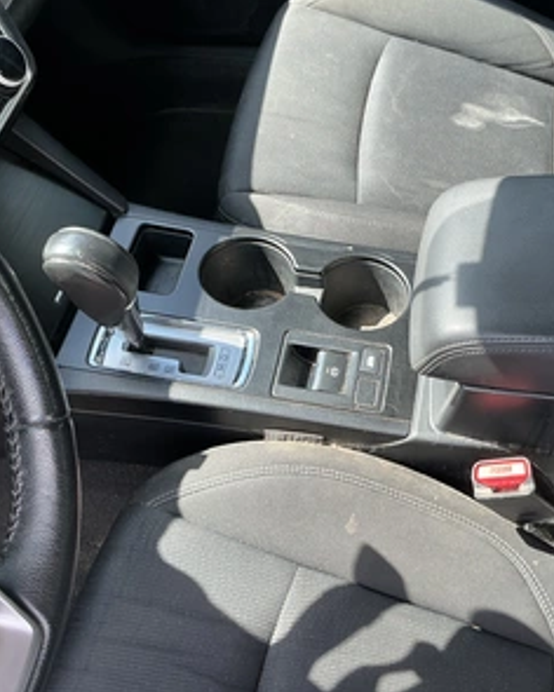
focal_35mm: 37
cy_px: 342
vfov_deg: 49.1
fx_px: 758
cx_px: 352
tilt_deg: -56.2
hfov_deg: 39.8
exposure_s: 1/122
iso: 20
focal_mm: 3
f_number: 1.8
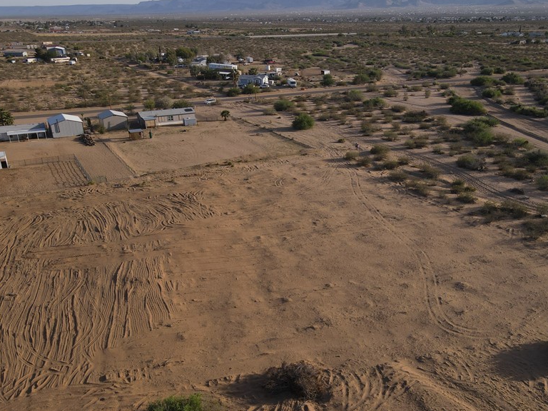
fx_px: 507
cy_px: 247
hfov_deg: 56.5
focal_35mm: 32
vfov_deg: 43.9
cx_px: 323
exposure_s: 1/30
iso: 100
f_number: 2.8
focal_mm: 4.5
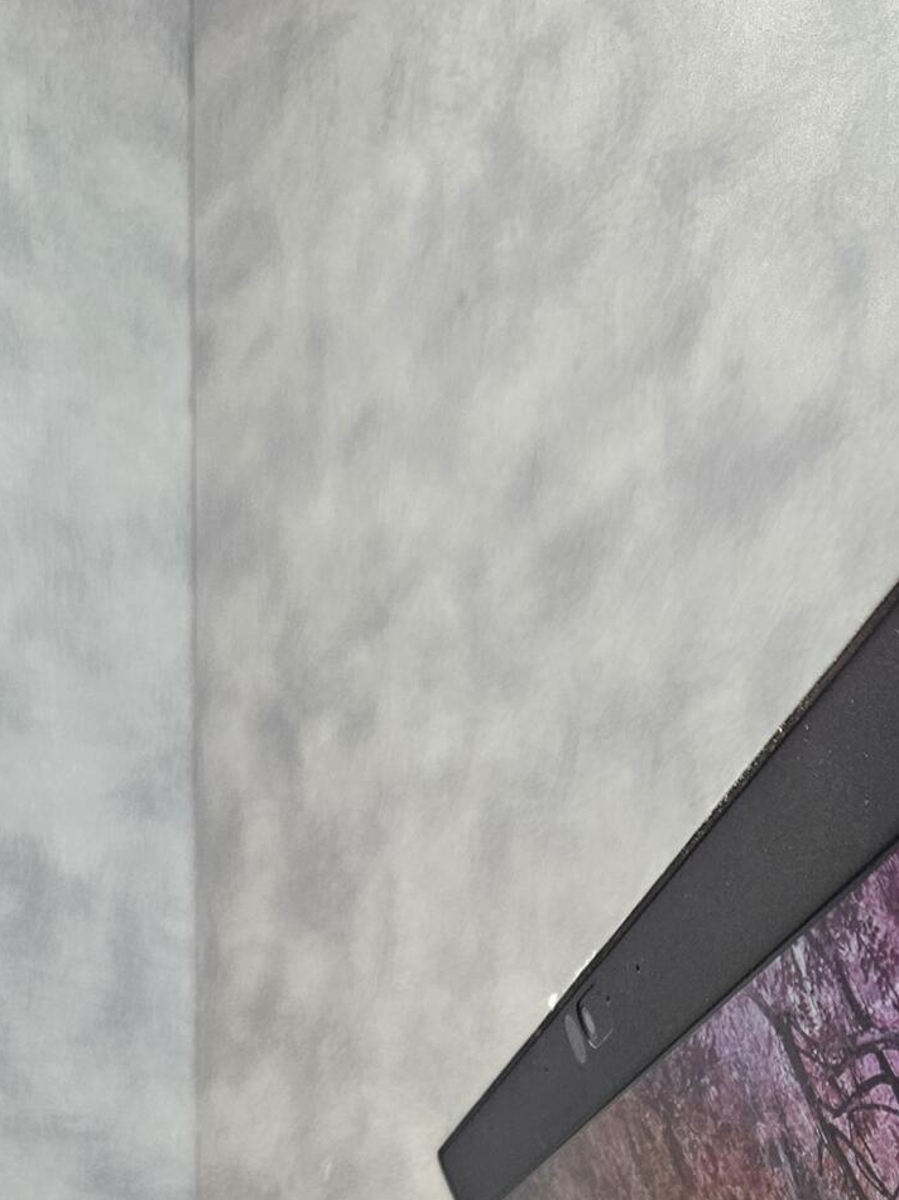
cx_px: 581
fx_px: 2148
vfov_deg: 26.0
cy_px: 1609
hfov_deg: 23.6
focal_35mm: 62
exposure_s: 1/100
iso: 320
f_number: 1.8
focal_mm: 5.4
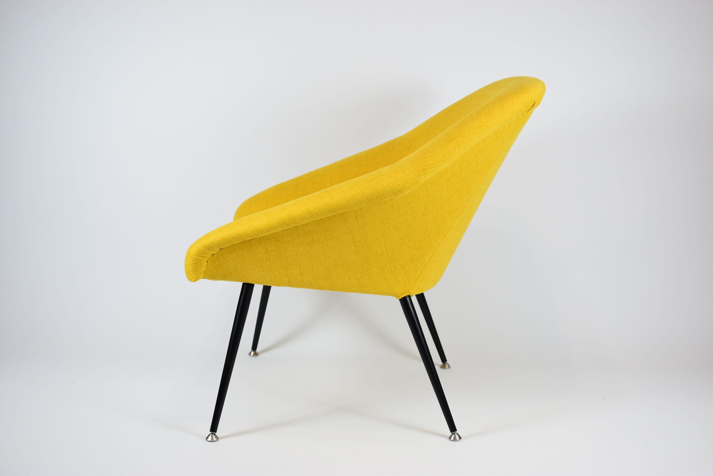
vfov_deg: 29.0
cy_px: 238
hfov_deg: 42.3
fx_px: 922
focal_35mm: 46
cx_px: 356
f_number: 5.6
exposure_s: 1/125
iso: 720
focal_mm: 31
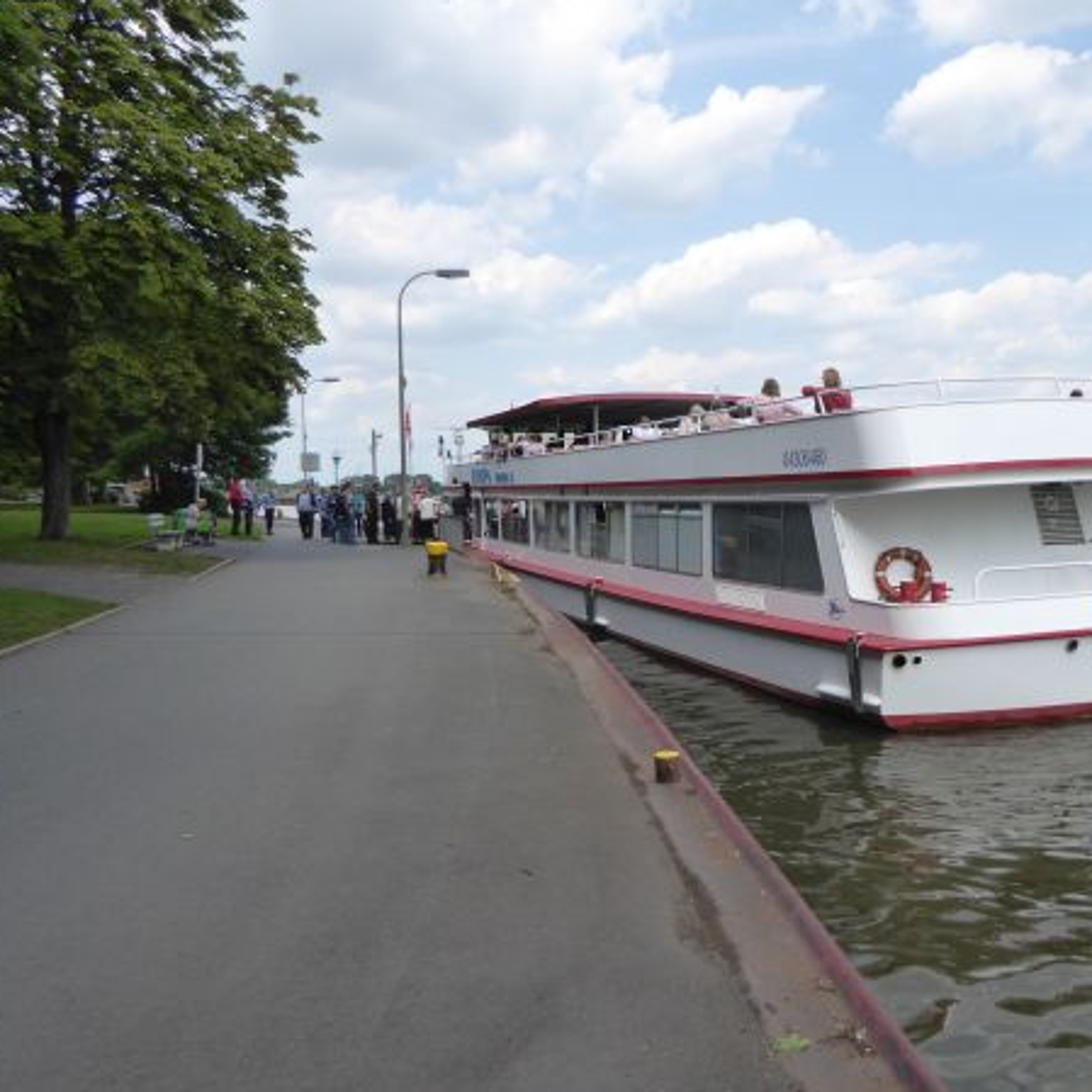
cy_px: 545
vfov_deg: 54.0
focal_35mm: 30
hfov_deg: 53.0
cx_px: 725
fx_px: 1071
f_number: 3.3
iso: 160
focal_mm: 4.3
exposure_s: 1/1000
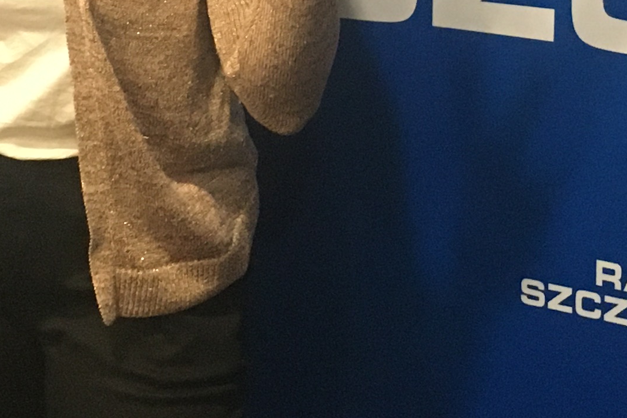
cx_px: 449
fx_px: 1985
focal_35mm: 114
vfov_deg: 11.8
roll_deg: -1.1
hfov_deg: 17.9
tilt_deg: -7.6
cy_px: -76
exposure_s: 1/17
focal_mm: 4.15
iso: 250
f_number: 2.2
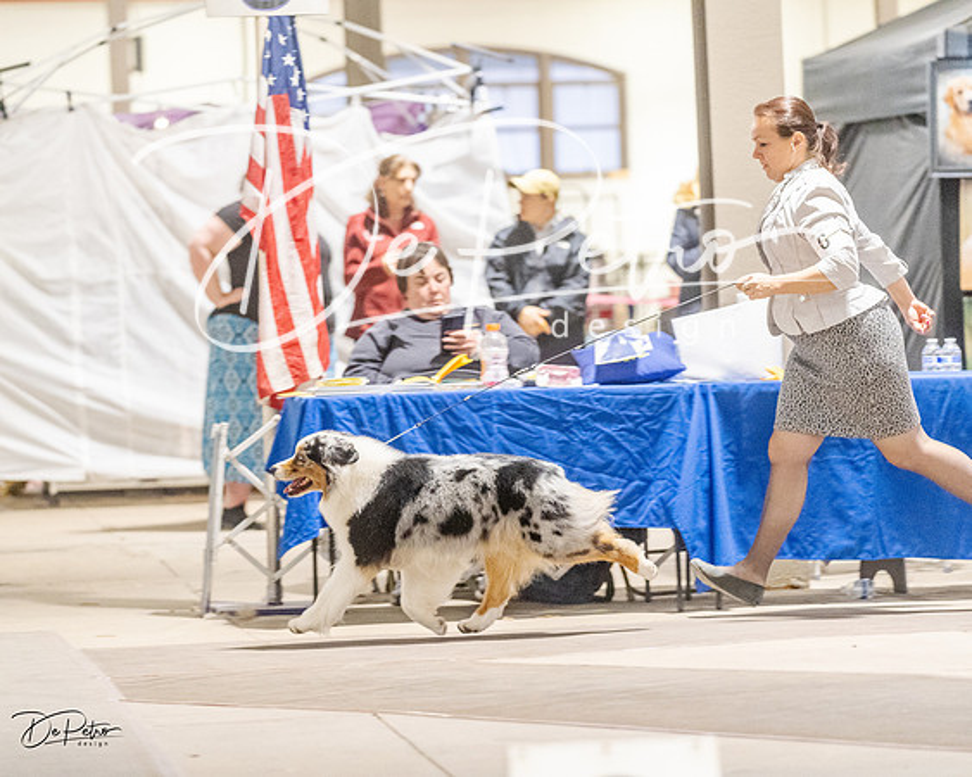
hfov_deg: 13.0
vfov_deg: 10.4
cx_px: 421
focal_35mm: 149
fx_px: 4275
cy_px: 388
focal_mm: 132
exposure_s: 1/320
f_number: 3.2
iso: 6400
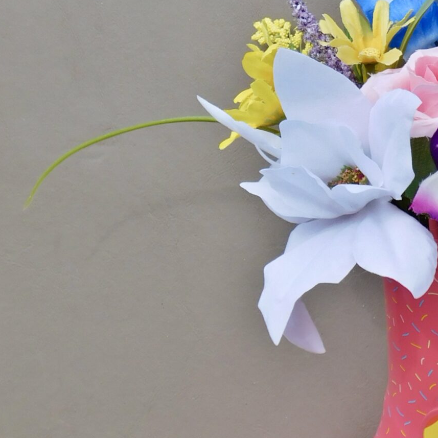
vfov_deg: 18.3
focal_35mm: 95
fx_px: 1360
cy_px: 156
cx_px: 479
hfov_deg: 17.7
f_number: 3.5
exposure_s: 1/800
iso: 125
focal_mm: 6.3
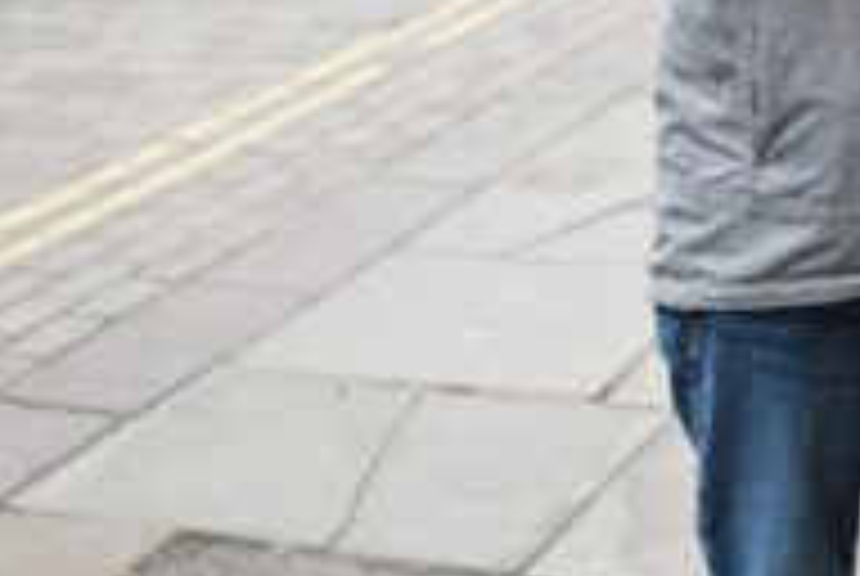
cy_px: -70
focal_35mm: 107
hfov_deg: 18.8
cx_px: 716
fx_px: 2560
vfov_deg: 12.6
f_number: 1.4
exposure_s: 1/5000
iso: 800
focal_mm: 20
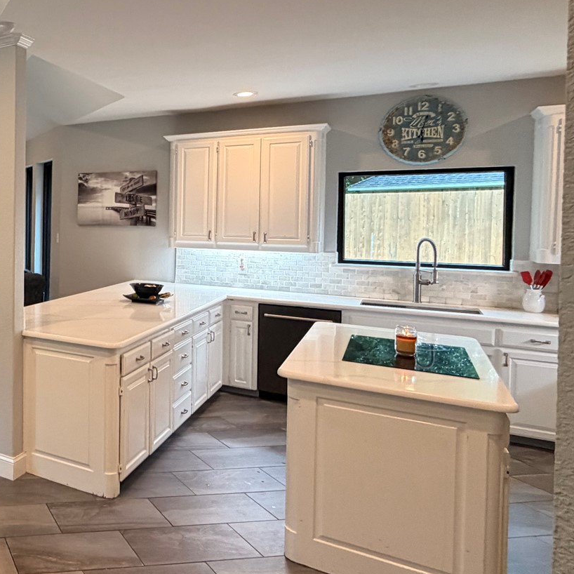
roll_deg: +0.6
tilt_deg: -0.7
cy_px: 227
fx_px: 582
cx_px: -44
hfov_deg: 42.4
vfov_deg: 52.1
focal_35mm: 31
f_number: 2.2
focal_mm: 2.22
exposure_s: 1/60
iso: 320
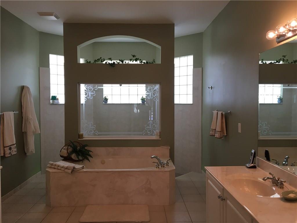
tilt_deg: -2.1
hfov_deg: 61.7
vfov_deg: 48.2
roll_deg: +0.6
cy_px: 112
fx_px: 249
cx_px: 148
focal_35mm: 29
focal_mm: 4.15
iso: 32
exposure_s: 1/30
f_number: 2.2
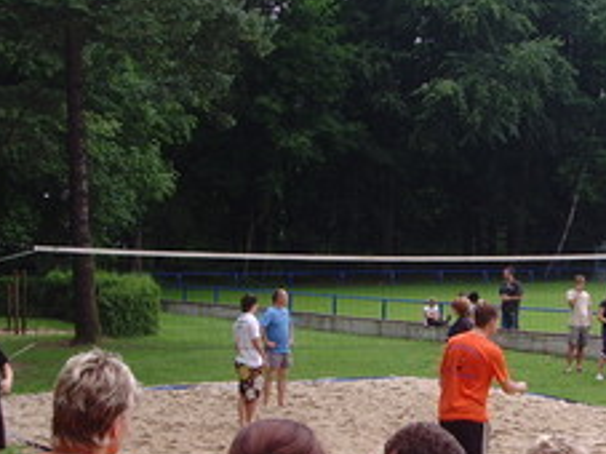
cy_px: 330
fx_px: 1505
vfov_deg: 17.1
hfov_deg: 22.6
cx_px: 427
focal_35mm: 86
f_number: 3.5
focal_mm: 6.6
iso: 80
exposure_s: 1/250
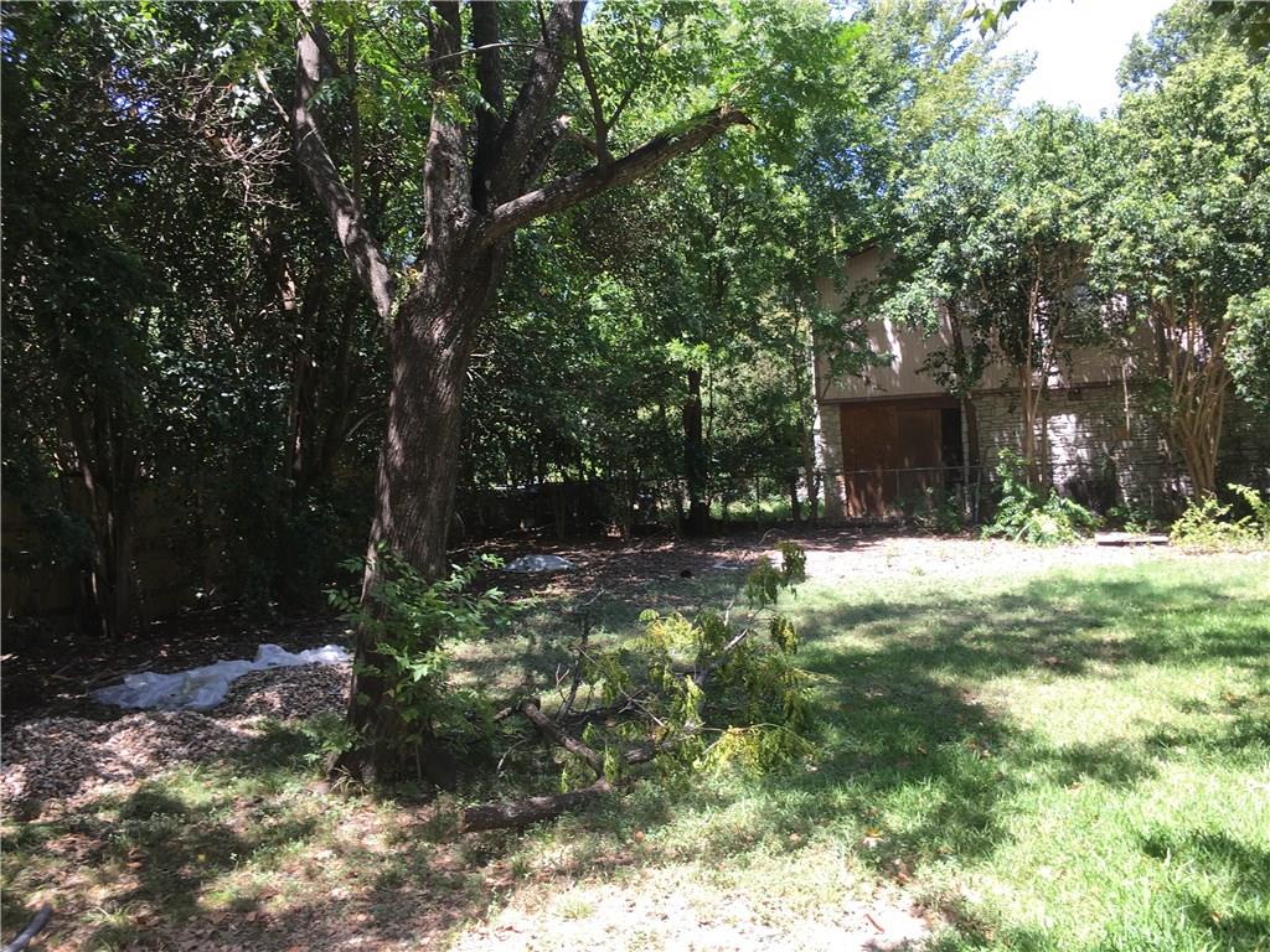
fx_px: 1064
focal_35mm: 29
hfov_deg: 61.7
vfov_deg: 48.2
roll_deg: +3.7
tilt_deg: -1.8
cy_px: 476
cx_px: 635
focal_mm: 4.15
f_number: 2.2
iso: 25
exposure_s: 1/187
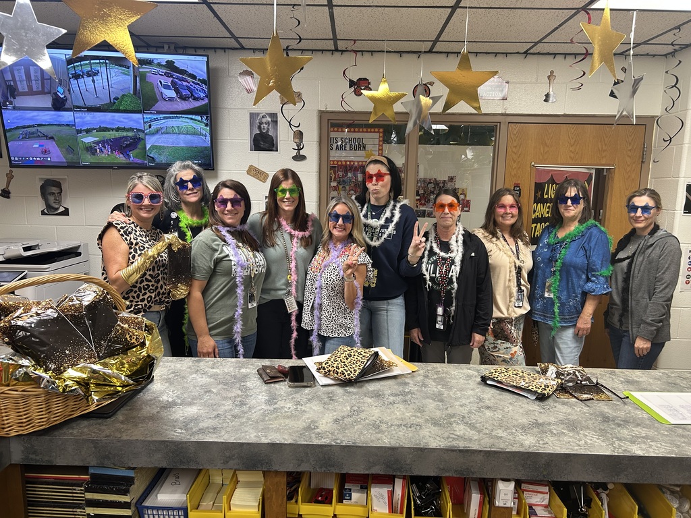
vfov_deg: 53.1
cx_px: 346
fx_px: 519
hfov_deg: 67.3
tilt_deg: -9.1
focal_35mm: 26
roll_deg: -1.0
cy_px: 259
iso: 125
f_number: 1.5
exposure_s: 1/60
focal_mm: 5.7
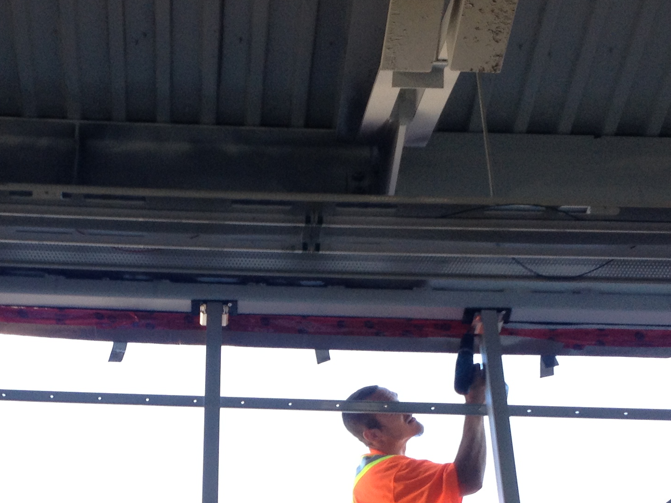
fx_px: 1532
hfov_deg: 24.6
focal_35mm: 79
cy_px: 495
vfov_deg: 18.2
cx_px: 226
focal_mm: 4.28
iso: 64
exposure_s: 1/120
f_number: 2.4
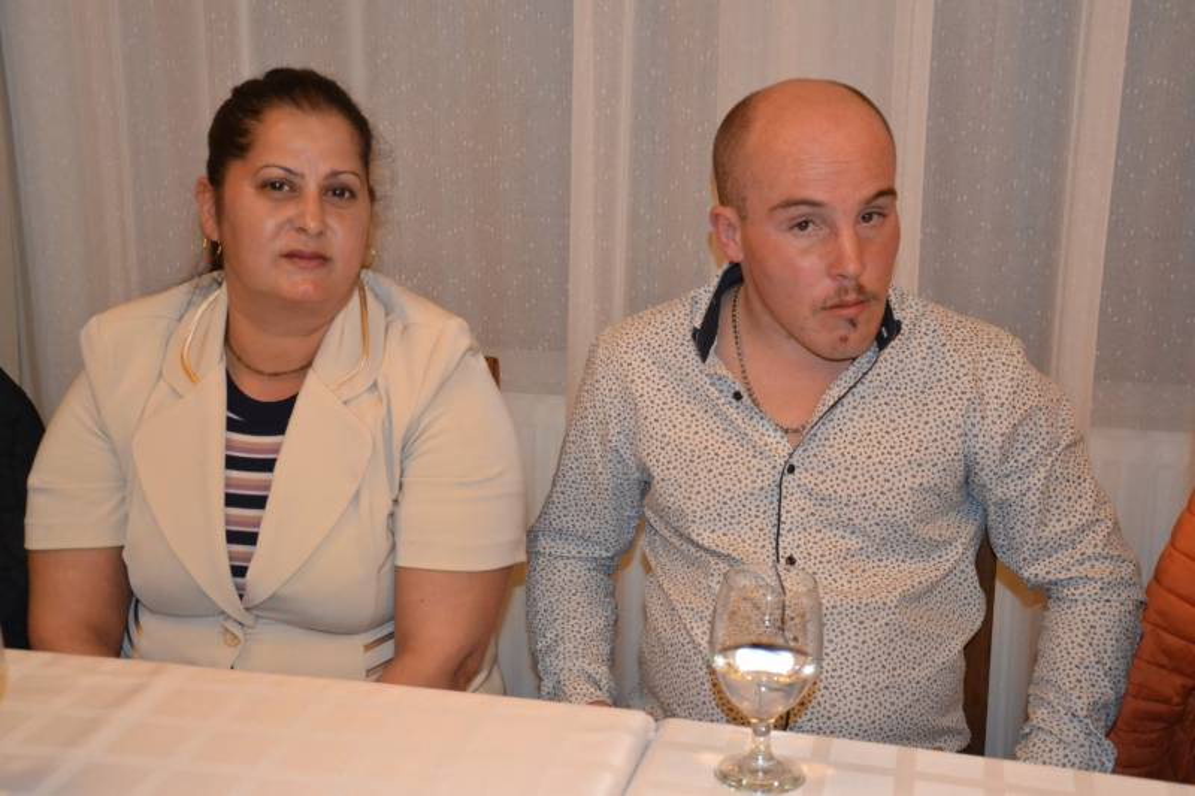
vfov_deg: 26.5
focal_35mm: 51
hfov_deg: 38.9
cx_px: 598
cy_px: 398
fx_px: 1692
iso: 3200
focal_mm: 34
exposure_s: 1/60
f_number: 4.2
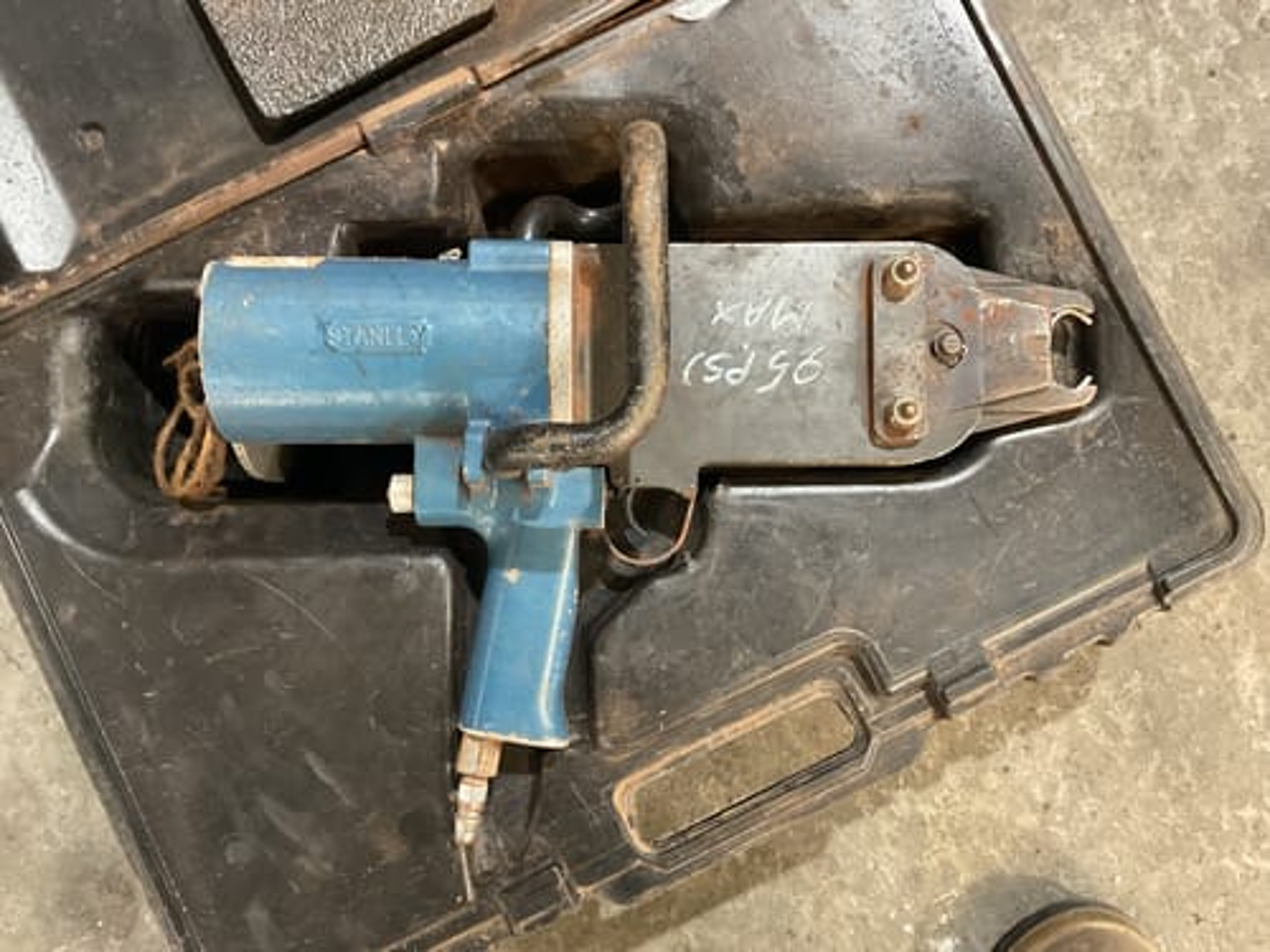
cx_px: 635
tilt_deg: -88.1
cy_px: 476
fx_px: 1064
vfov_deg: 48.2
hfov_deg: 61.7
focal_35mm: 29
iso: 200
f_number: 1.8
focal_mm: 3
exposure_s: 1/33
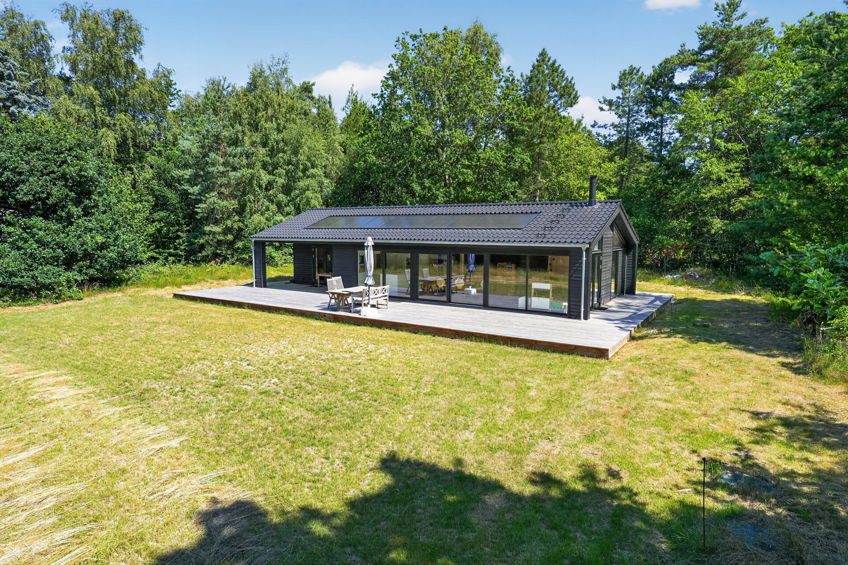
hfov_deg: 81.2
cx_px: 424
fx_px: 495
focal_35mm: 21
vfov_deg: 59.5
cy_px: 282
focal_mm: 21
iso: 400
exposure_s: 1/250
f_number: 7.1
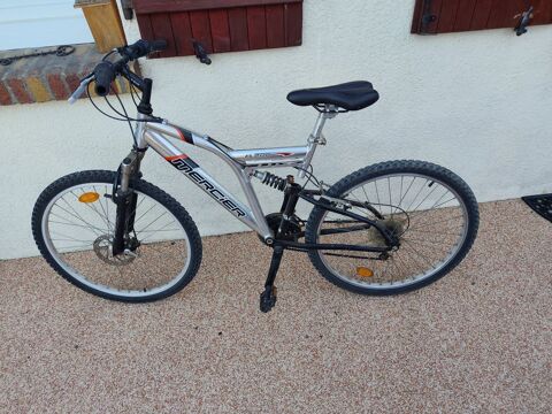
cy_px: 207
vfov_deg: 56.8
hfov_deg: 71.6
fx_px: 383
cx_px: 276
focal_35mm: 24
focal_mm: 5.24
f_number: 1.7
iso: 52
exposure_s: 1/130
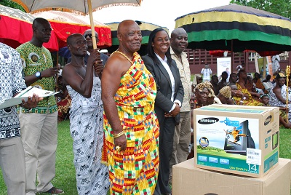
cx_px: 146
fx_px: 352
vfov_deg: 30.9
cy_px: 98
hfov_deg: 44.9
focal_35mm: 44
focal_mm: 29
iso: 200
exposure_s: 1/160
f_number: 6.3
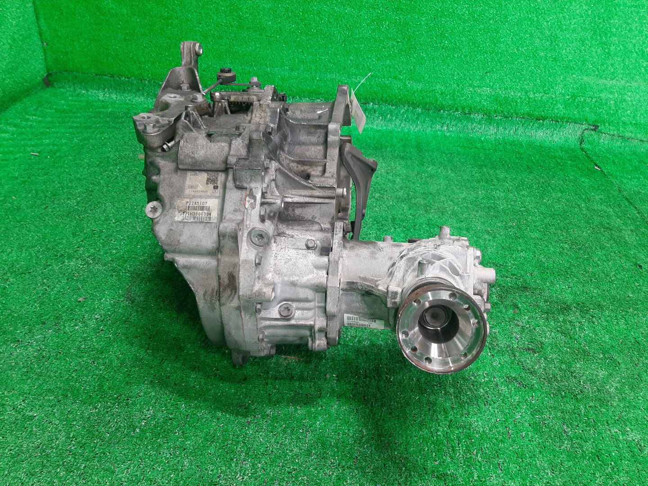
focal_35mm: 26
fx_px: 487
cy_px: 243
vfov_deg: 53.1
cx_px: 324
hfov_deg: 67.3
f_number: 1.7
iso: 131
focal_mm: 3.93
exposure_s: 1/50
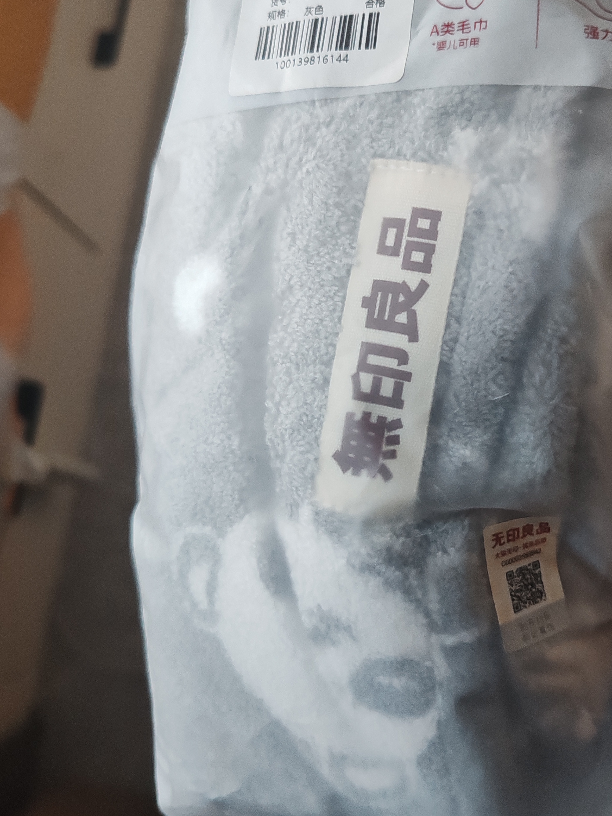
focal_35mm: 35
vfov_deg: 52.5
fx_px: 825
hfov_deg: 40.5
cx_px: 368
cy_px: 354
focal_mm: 6.12
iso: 3200
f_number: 1.9
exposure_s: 1/50
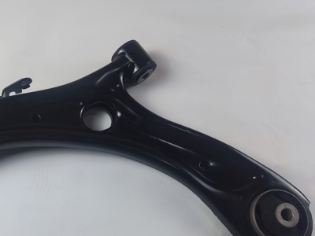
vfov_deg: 35.8
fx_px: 364
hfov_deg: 45.1
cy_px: 143
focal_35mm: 40
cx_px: 76
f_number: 1.79
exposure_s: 1/128
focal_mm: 4.71
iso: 50
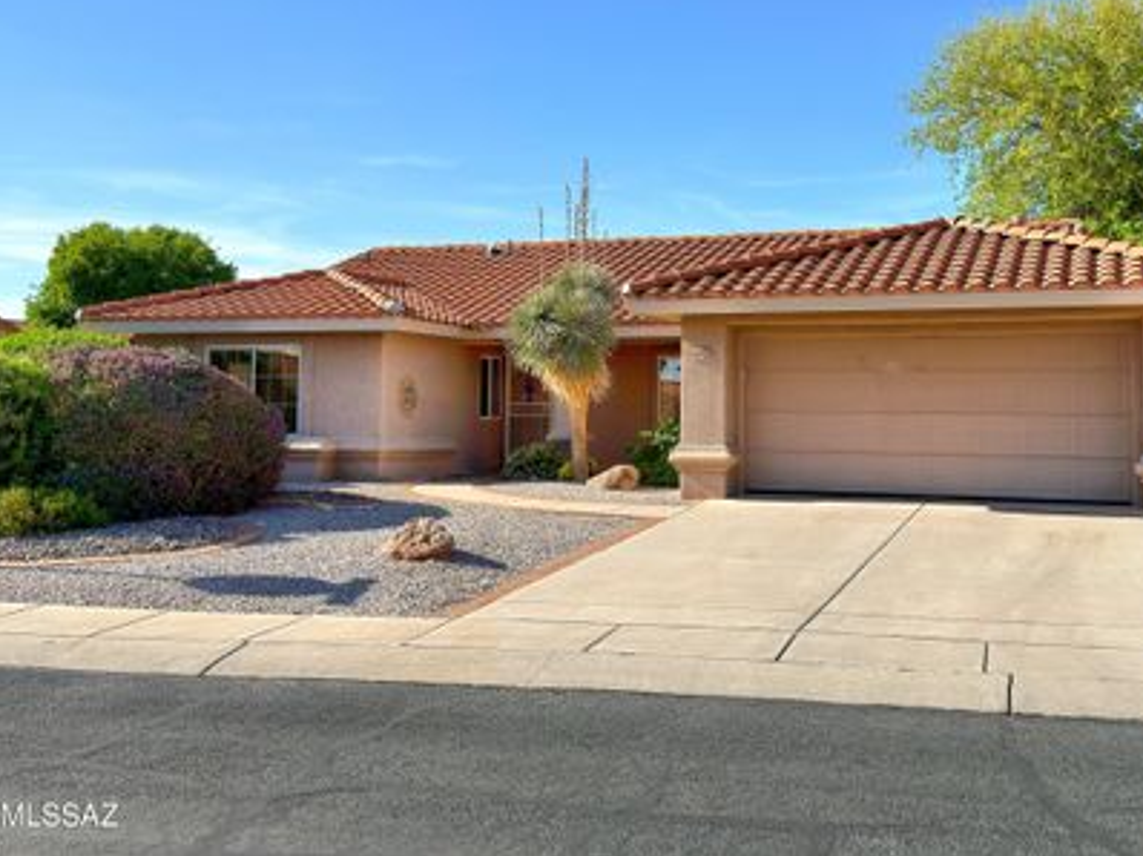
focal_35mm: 44
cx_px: 617
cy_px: 325
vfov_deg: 32.7
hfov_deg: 42.9
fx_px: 1452
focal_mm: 6.76
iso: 64
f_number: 1.78
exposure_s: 1/4149
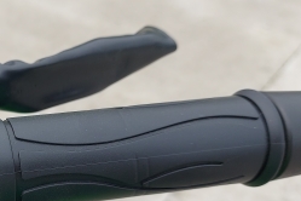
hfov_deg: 31.5
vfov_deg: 23.1
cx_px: -8
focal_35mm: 58
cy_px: 154
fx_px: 485
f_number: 1.8
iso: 40
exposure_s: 1/625
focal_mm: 5.23
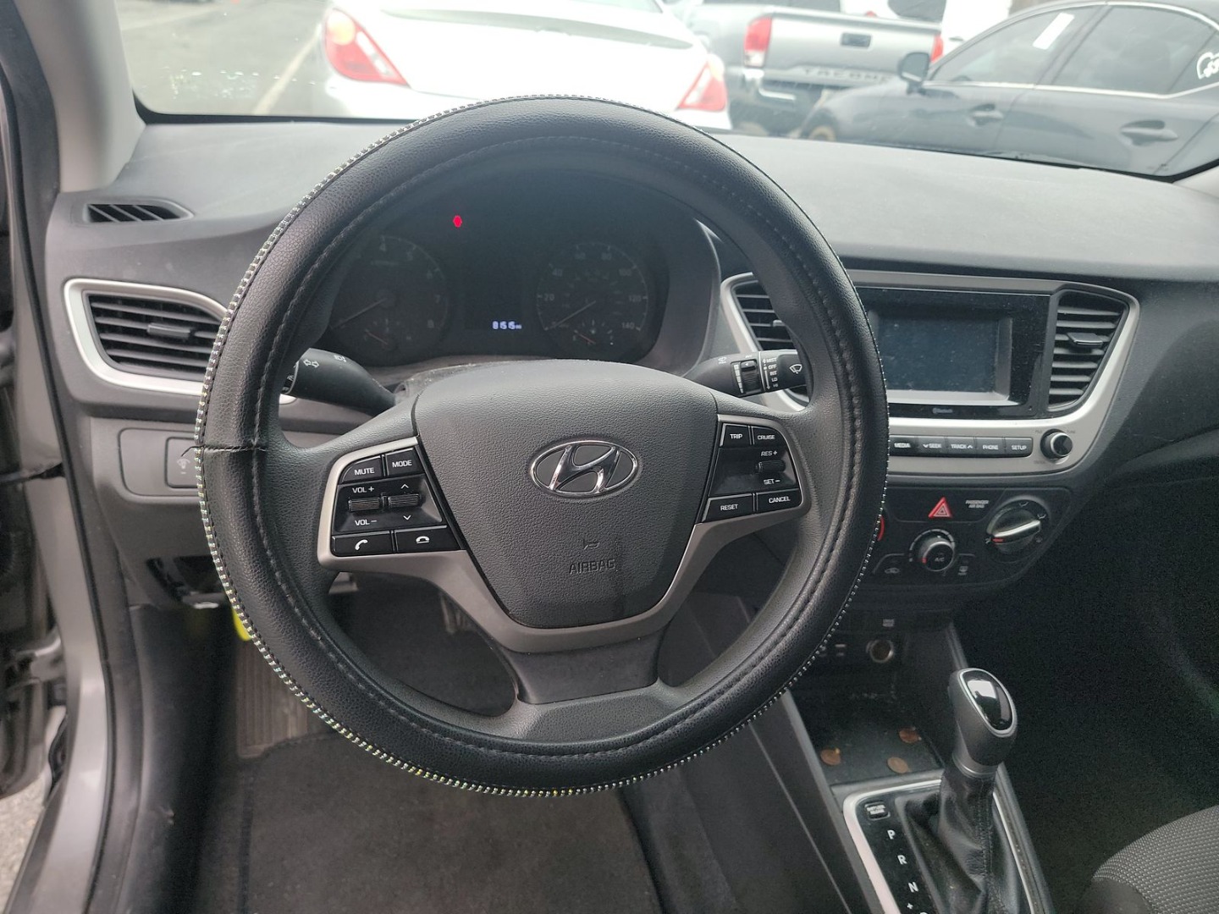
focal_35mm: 24
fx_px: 845
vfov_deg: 56.8
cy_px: 457
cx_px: 610
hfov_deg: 71.6
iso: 149
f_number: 1.8
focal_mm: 6.7
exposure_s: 1/59
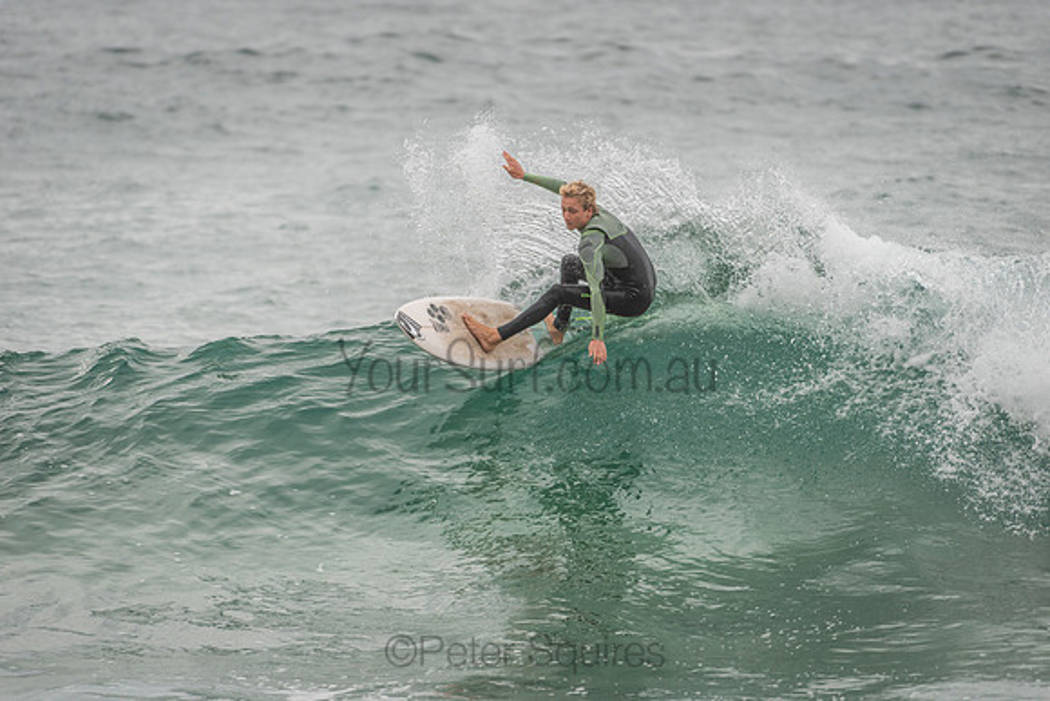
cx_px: 525
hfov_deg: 4.1
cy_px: 350
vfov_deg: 2.8
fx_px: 14586
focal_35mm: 500
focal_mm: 500
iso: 320
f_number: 5.6
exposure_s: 1/2000
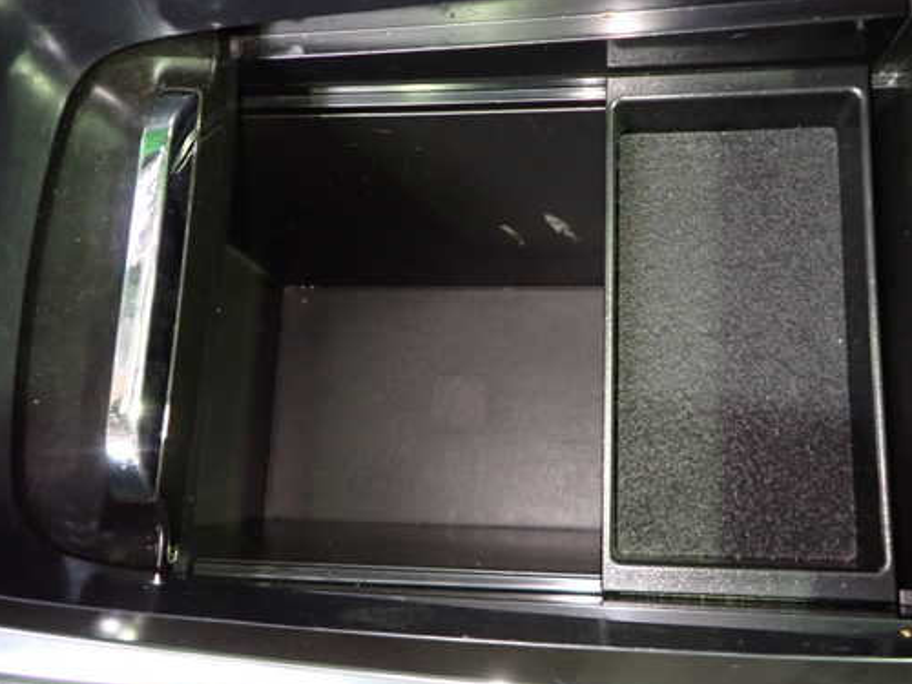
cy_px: 363
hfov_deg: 59.8
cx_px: 511
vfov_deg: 46.8
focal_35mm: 30
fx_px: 790
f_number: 2
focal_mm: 4.5
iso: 800
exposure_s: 1/20
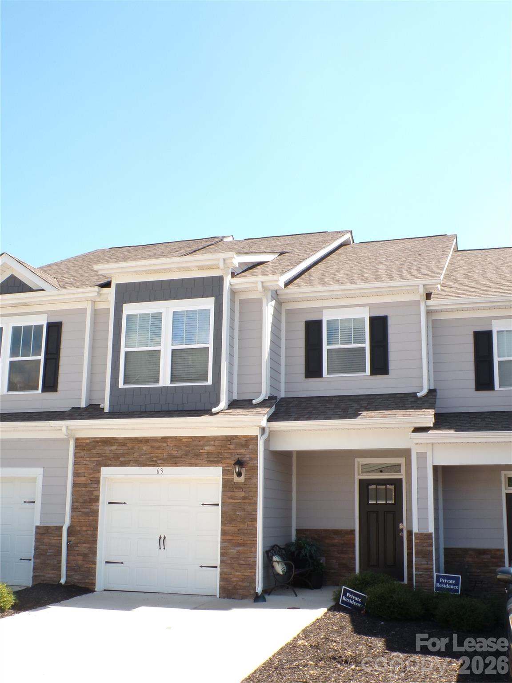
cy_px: 342
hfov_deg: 38.7
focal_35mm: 37
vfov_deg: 50.1
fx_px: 730
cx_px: 256
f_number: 8.6
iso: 100
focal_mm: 6.6
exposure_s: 1/60
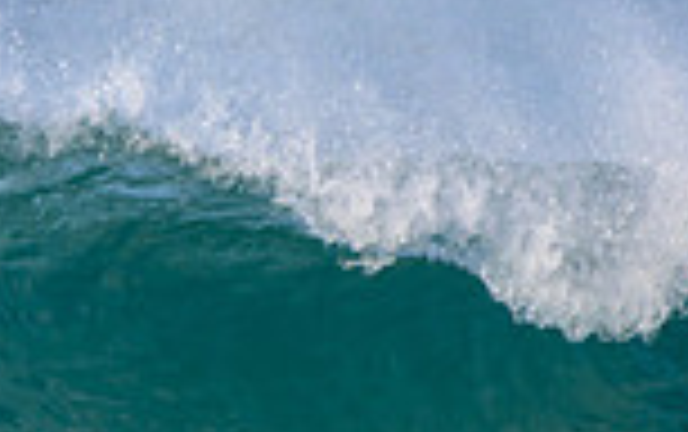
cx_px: -581
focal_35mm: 2651
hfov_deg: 0.8
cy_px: 268
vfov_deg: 0.5
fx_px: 49762
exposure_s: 1/2000
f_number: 5.6
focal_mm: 500
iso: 220
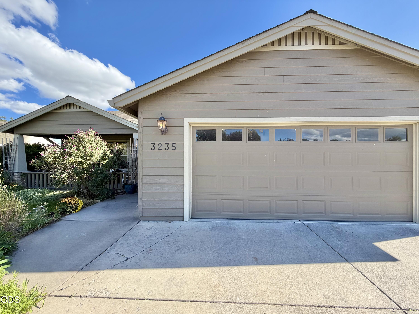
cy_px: 157
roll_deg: -0.4
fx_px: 169
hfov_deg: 102.1
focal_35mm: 14
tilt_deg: +0.2
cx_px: 210
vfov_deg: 85.7
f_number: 2.2
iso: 40
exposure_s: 1/502
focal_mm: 2.22
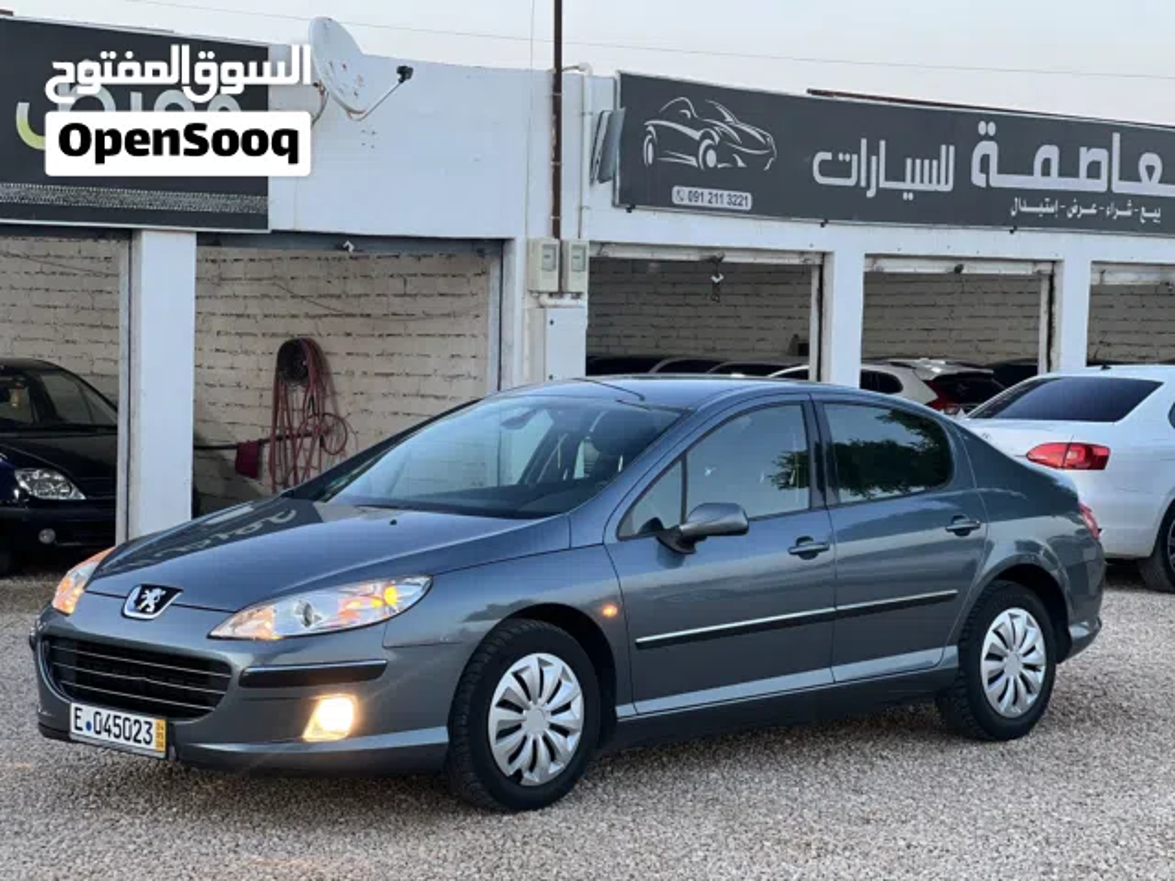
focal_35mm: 77
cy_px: 440
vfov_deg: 19.1
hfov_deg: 25.3
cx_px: 588
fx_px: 2614
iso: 125
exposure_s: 1/33
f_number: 2.8
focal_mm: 9
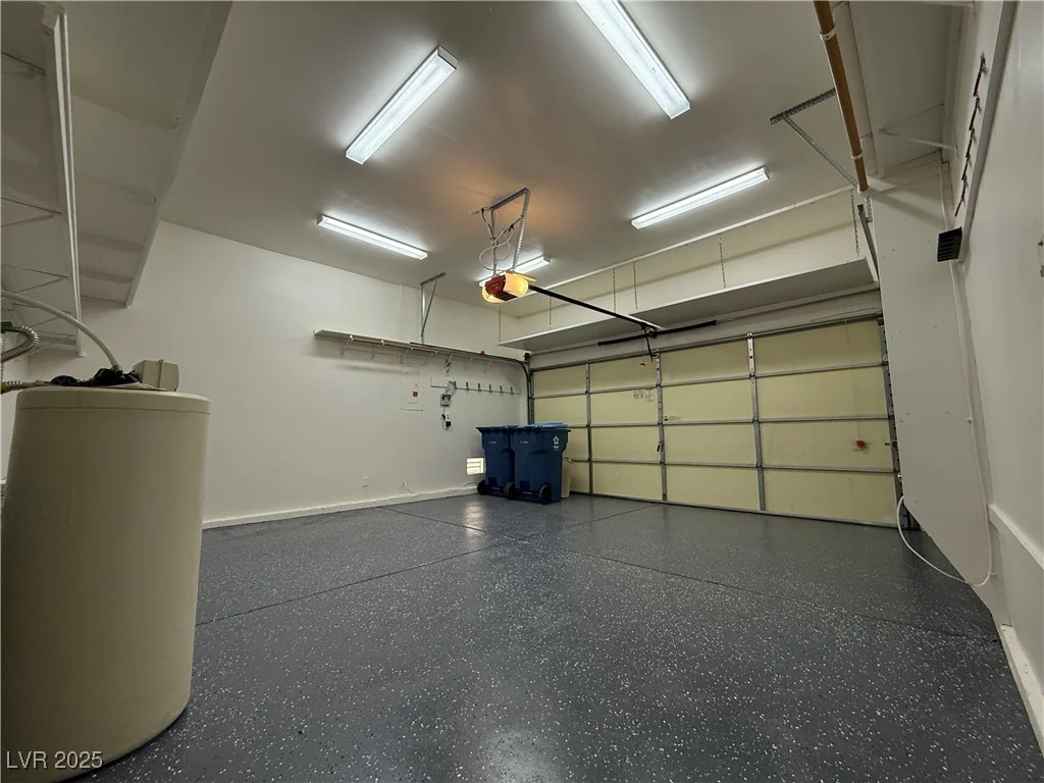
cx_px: 522
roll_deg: +1.5
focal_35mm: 14
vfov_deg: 85.7
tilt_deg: +5.9
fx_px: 422
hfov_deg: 102.1
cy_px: 392
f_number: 2.2
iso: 160
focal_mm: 2.22
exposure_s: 1/120
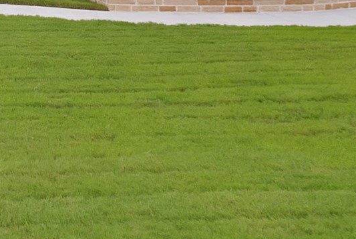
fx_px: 594
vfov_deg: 20.1
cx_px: -138
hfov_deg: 26.7
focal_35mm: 60
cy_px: -100
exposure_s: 1/60
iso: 640
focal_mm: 16
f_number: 10
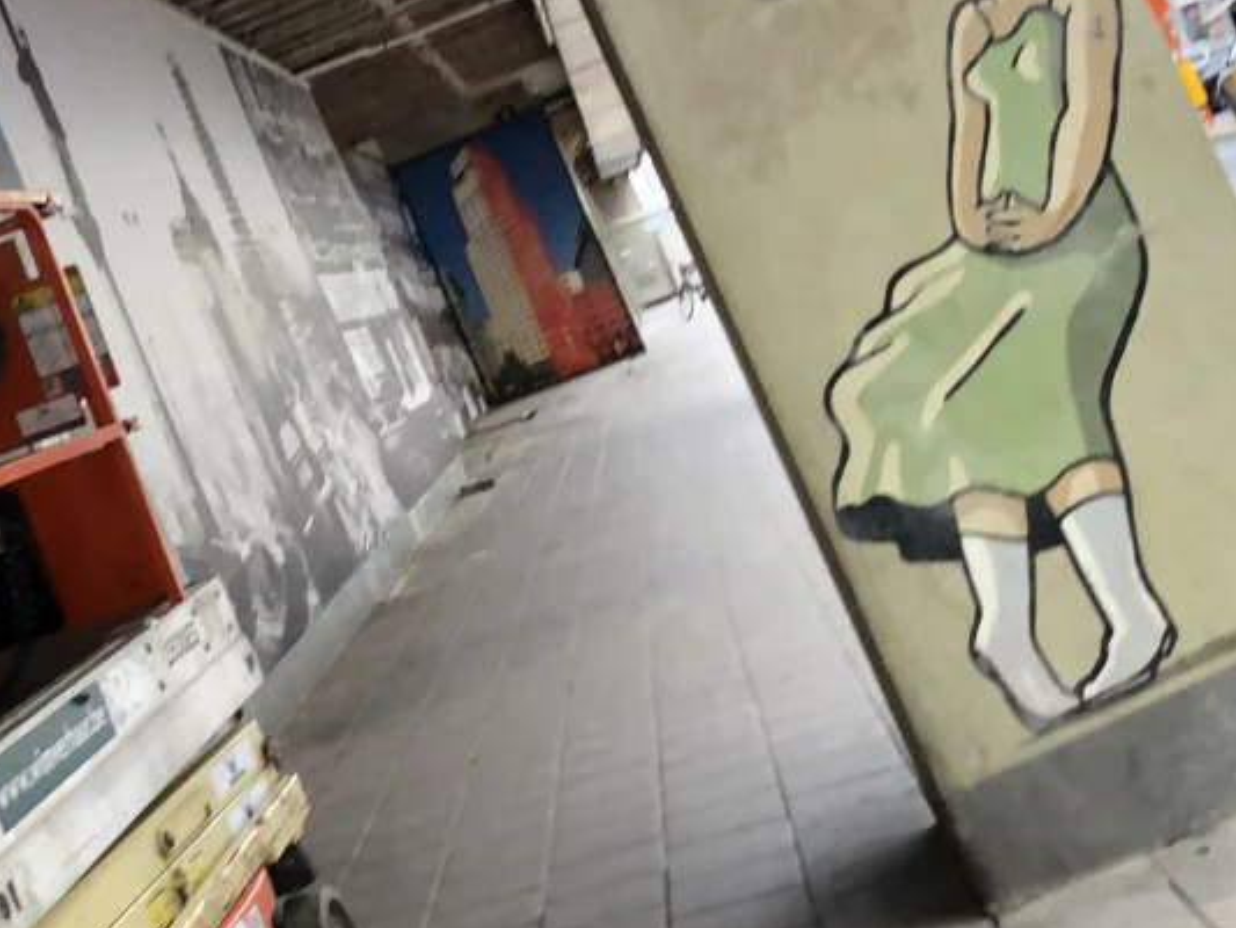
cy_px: 313
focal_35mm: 63
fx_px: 2250
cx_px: 74
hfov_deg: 29.2
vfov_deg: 23.2
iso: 20
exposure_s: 1/141
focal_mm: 4
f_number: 1.8
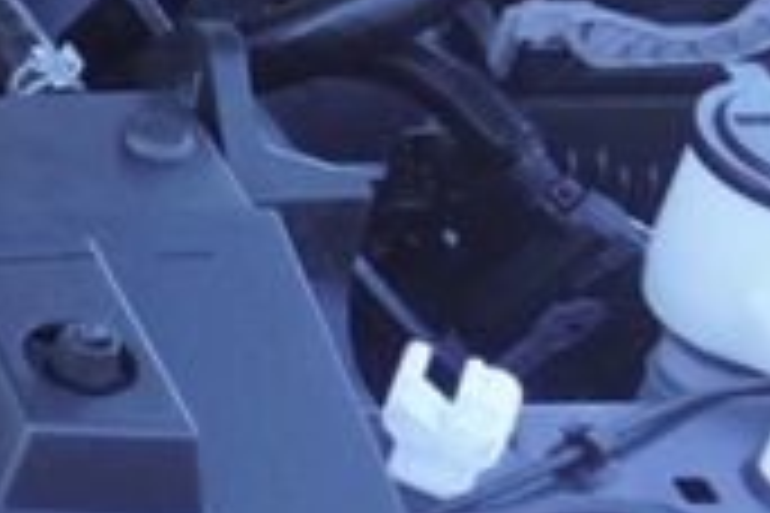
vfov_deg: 9.3
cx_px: -1099
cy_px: -225
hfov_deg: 11.6
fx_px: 3080
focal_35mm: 144
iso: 100
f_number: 4
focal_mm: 16
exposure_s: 1/60
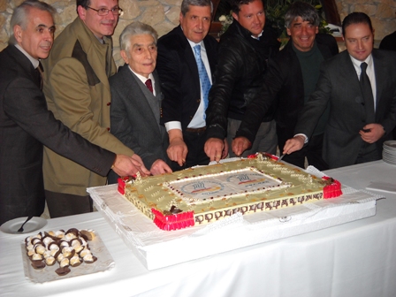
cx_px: 198
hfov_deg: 45.8
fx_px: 469
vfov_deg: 35.1
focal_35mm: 41
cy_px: 148
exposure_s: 1/30
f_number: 3.1
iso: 200
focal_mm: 6.72
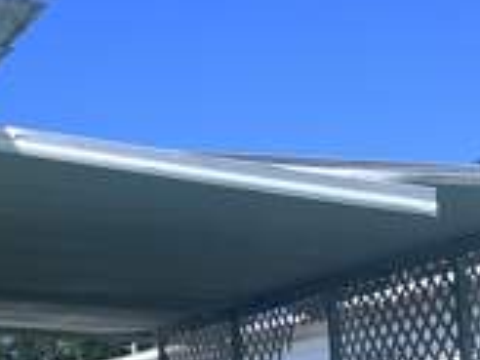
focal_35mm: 127
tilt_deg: +5.7
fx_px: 1761
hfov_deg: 13.2
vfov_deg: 11.6
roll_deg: +1.6
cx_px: -500
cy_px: 337
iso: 50
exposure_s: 1/4310
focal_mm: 5.1
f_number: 1.6
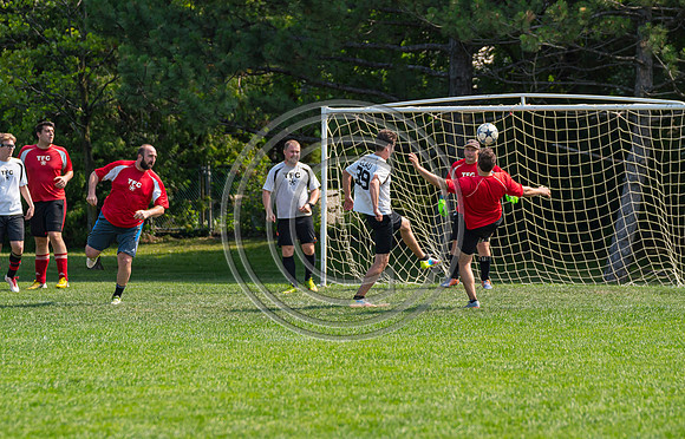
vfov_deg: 5.6
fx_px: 4468
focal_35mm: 238
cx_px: 354
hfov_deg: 8.8
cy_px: 205
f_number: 3.2
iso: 400
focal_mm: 140
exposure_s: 1/3200
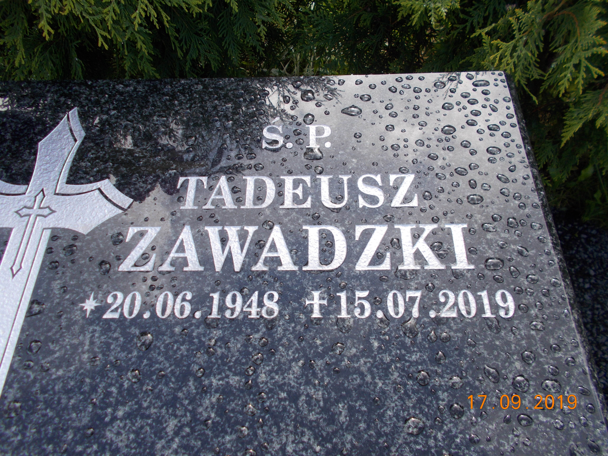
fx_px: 457
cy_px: 228
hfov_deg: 67.3
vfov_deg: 53.1
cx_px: 304
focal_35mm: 26
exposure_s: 1/320
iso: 80
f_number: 3.2
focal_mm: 4.6
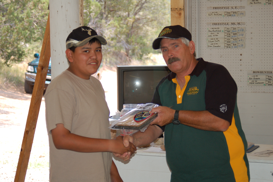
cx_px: 136
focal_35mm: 99
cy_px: 91
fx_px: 750
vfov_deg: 13.8
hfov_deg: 20.6
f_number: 5.3
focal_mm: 66
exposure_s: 1/200
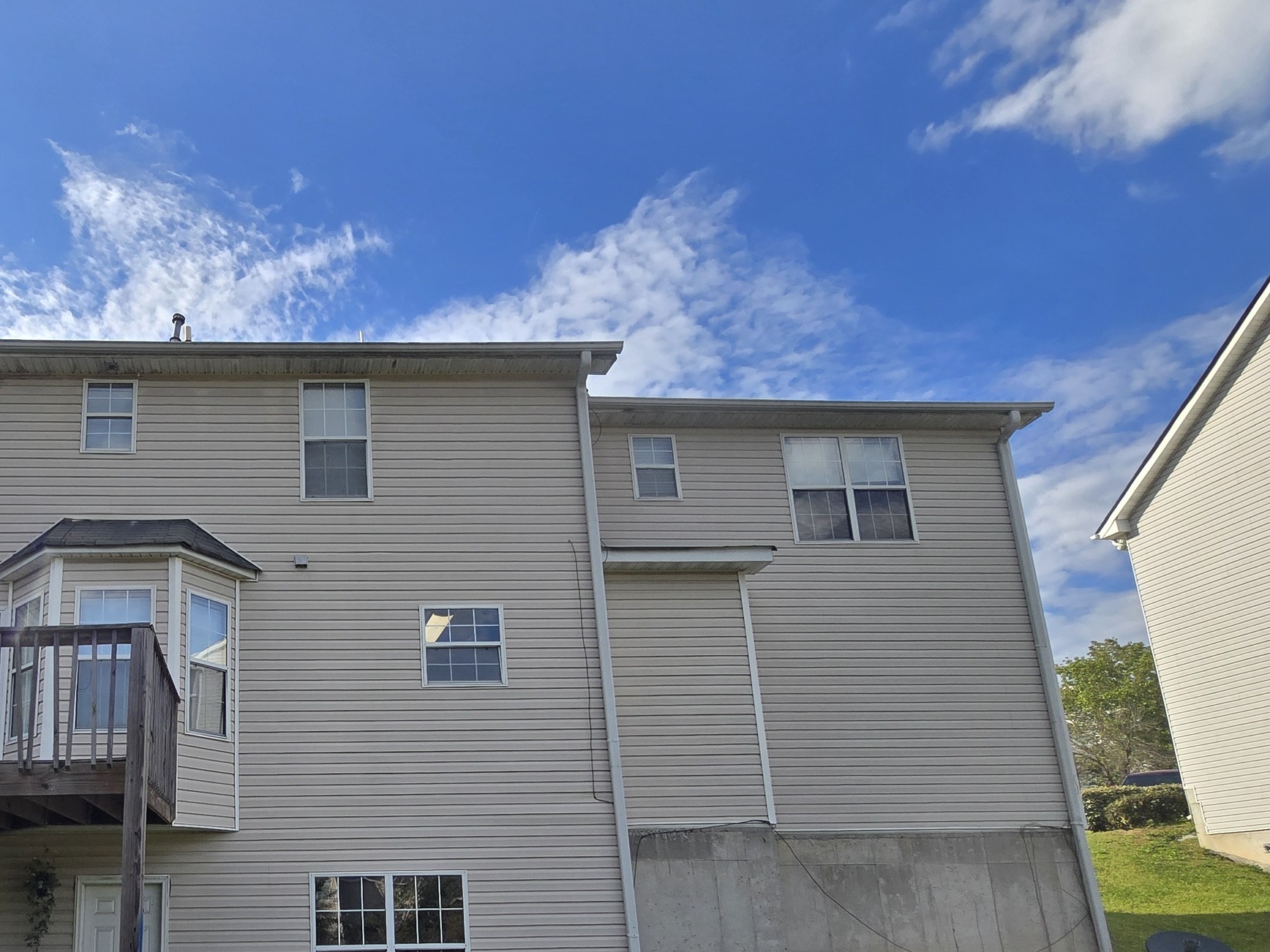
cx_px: 300
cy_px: 719
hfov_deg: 68.5
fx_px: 844
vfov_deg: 55.9
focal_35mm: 23
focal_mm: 2.2
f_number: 2.2
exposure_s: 1/2265
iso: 50
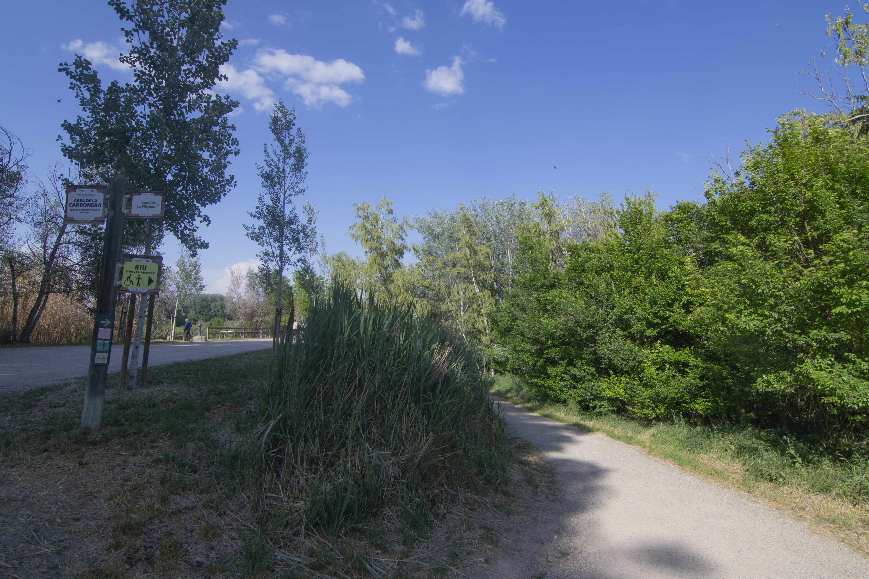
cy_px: 290
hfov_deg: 85.4
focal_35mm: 20
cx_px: 434
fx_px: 471
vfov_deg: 63.2
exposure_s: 1/320
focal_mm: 13
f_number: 7.1
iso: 100
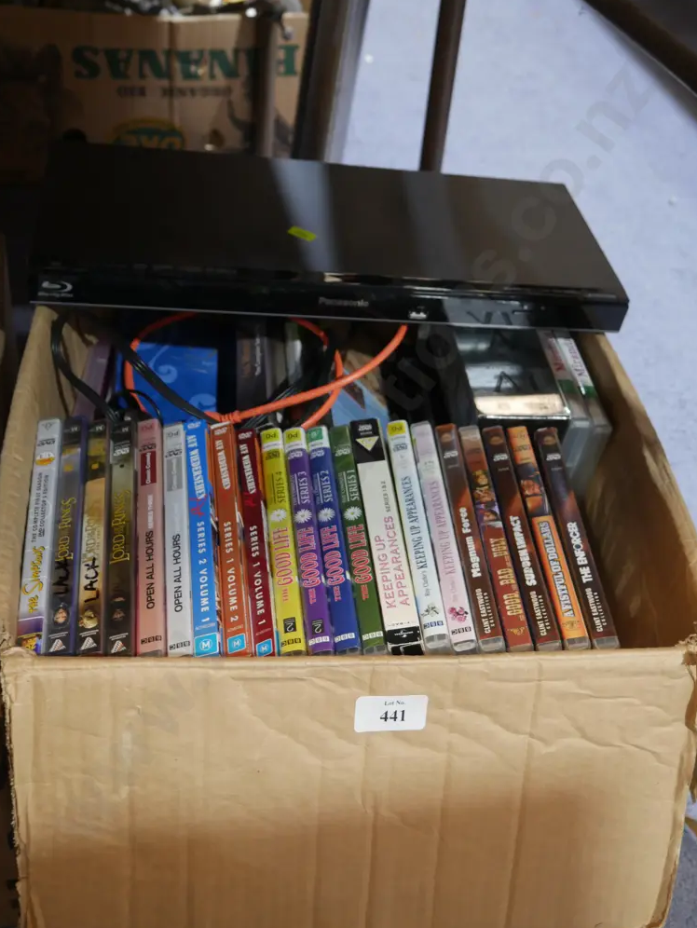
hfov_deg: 38.7
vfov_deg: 50.1
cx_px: 354
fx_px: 992
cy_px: 457
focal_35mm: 37
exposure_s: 1/60
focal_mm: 18
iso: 800
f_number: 4
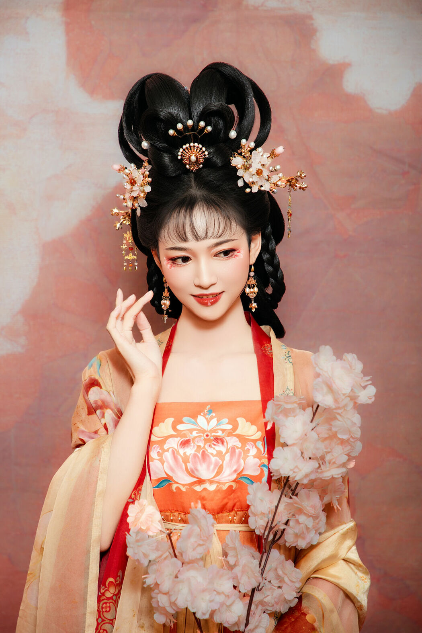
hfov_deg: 13.3
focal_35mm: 103
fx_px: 1811
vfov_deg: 19.8
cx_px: 211
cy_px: 316
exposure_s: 1/160
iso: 100
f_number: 5
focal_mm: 105
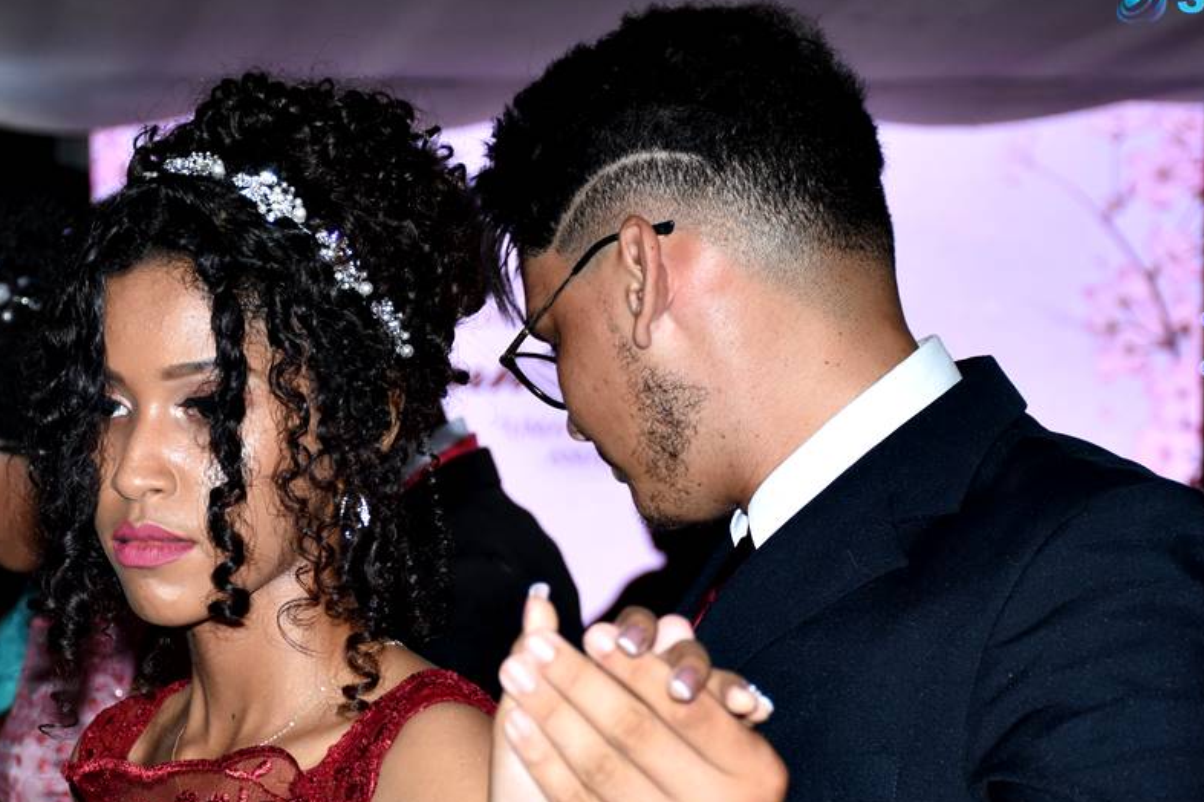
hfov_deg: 17.2
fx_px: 3978
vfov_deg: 11.5
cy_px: 553
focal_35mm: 119
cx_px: 444
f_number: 4.8
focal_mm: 52
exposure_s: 1/100
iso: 800
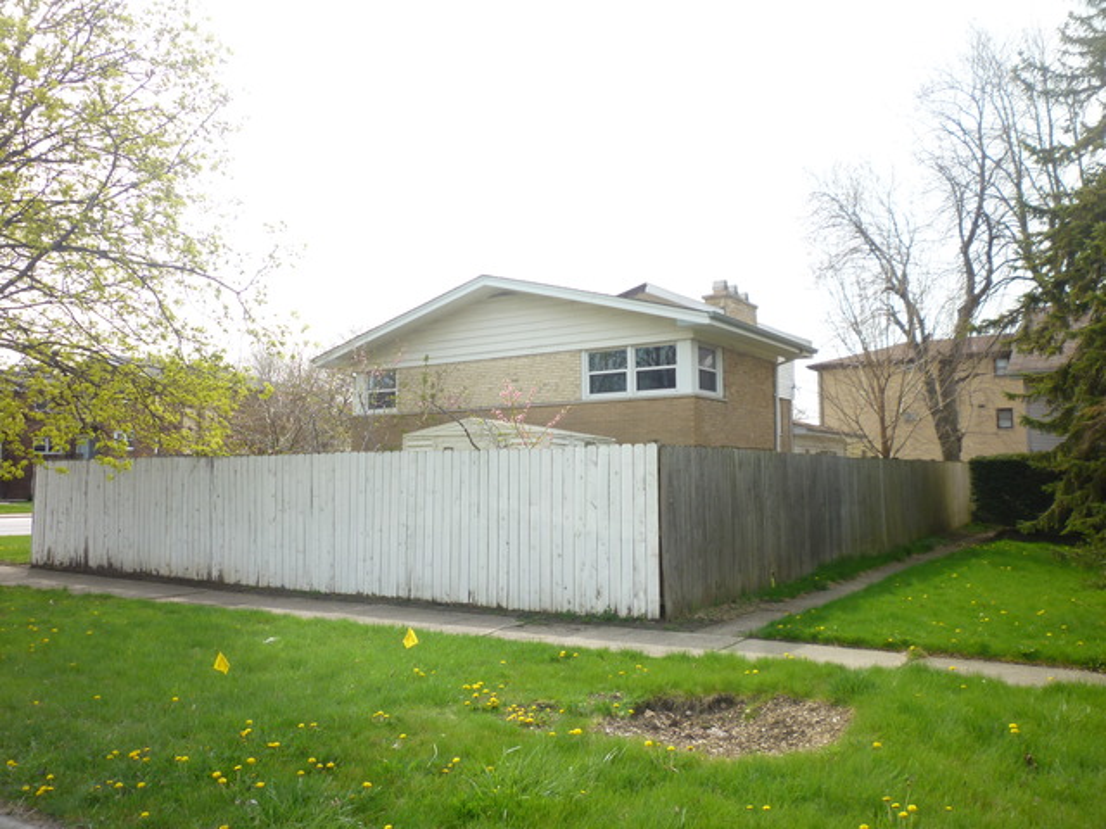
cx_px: 553
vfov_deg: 48.2
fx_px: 927
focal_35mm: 29
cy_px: 414
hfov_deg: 61.7
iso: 80
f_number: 3.3
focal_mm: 5.2
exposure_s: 1/320
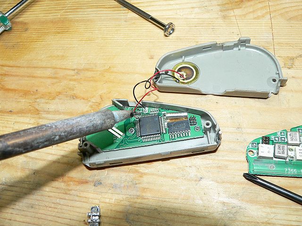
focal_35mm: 36
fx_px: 314
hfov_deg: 51.4
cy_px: 113
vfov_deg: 39.7
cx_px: 151
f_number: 4
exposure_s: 1/50
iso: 200
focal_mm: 6
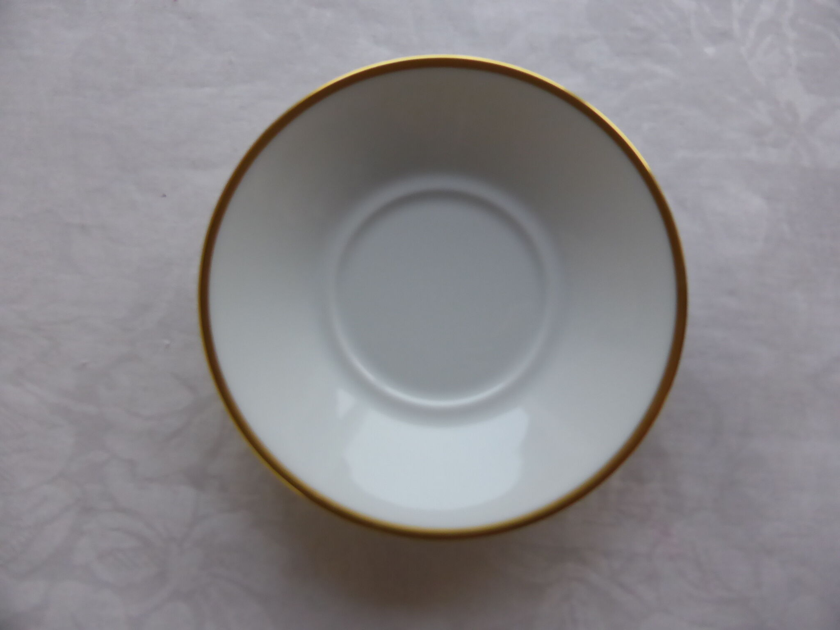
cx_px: 420
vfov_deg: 56.8
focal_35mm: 24
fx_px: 582
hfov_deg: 71.6
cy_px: 315
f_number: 3.3
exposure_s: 1/60
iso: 320
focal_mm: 4.3
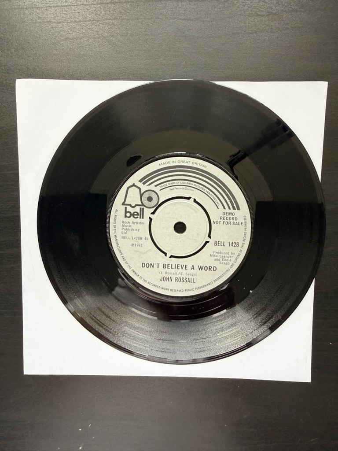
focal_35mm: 24
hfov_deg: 56.8
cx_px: 169
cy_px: 226
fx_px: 312
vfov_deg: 71.6
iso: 125
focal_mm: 2.22
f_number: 2.2
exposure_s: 1/99
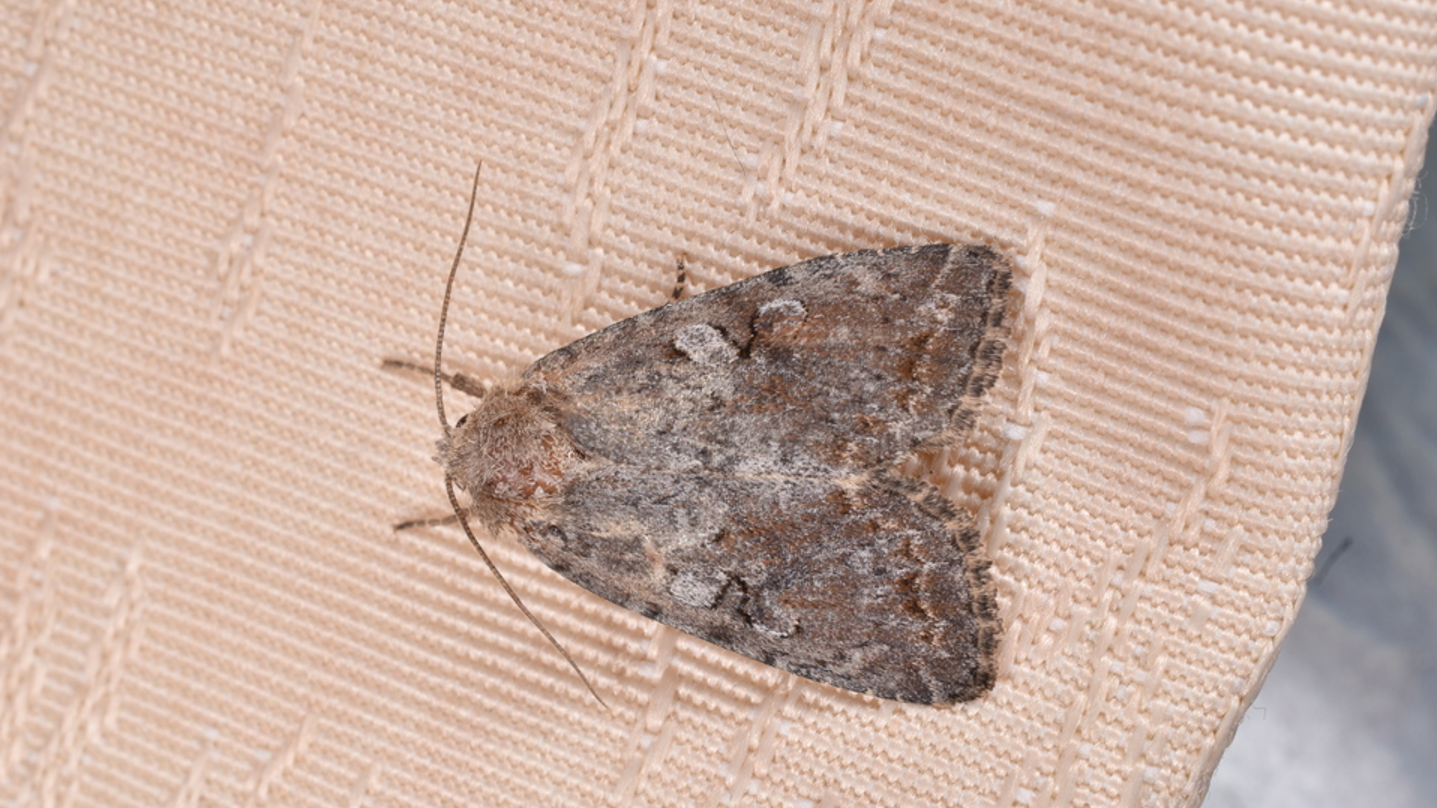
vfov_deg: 19.1
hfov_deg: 33.3
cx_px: 718
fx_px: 2401
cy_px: 469
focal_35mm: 63
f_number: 25
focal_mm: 40
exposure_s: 1/250
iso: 100
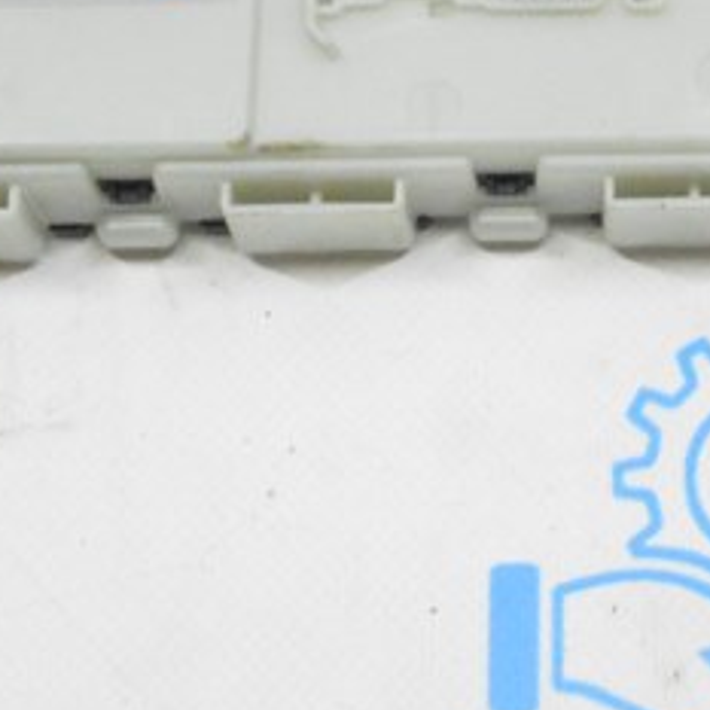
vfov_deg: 13.6
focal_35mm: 123
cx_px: 734
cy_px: -261
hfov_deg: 13.9
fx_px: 2854
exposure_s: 1/15
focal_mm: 22
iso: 6400
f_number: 20
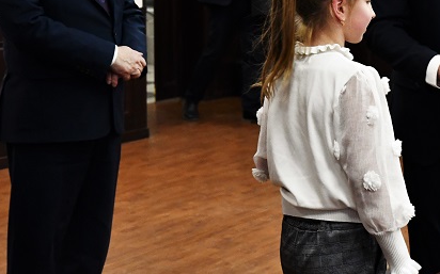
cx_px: 387
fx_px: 1234
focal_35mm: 103
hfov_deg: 19.9
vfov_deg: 12.6
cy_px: 55
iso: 2500
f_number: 3.3
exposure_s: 1/125
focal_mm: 35
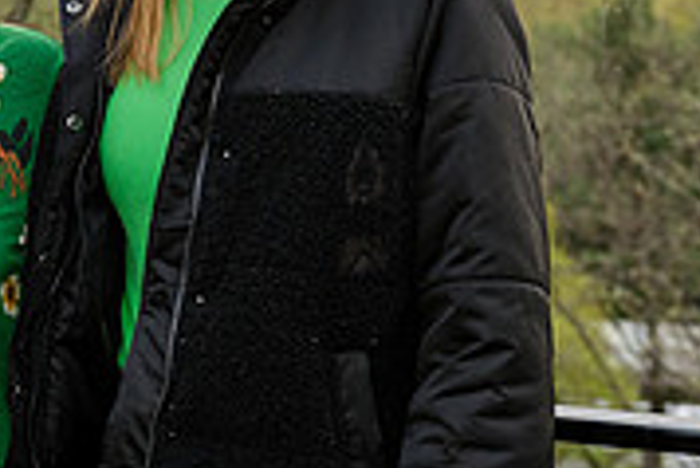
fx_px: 2296
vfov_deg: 11.5
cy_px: 14
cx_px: -146
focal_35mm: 118
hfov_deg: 16.6
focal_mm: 36
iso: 1000
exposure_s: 1/200
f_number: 3.5
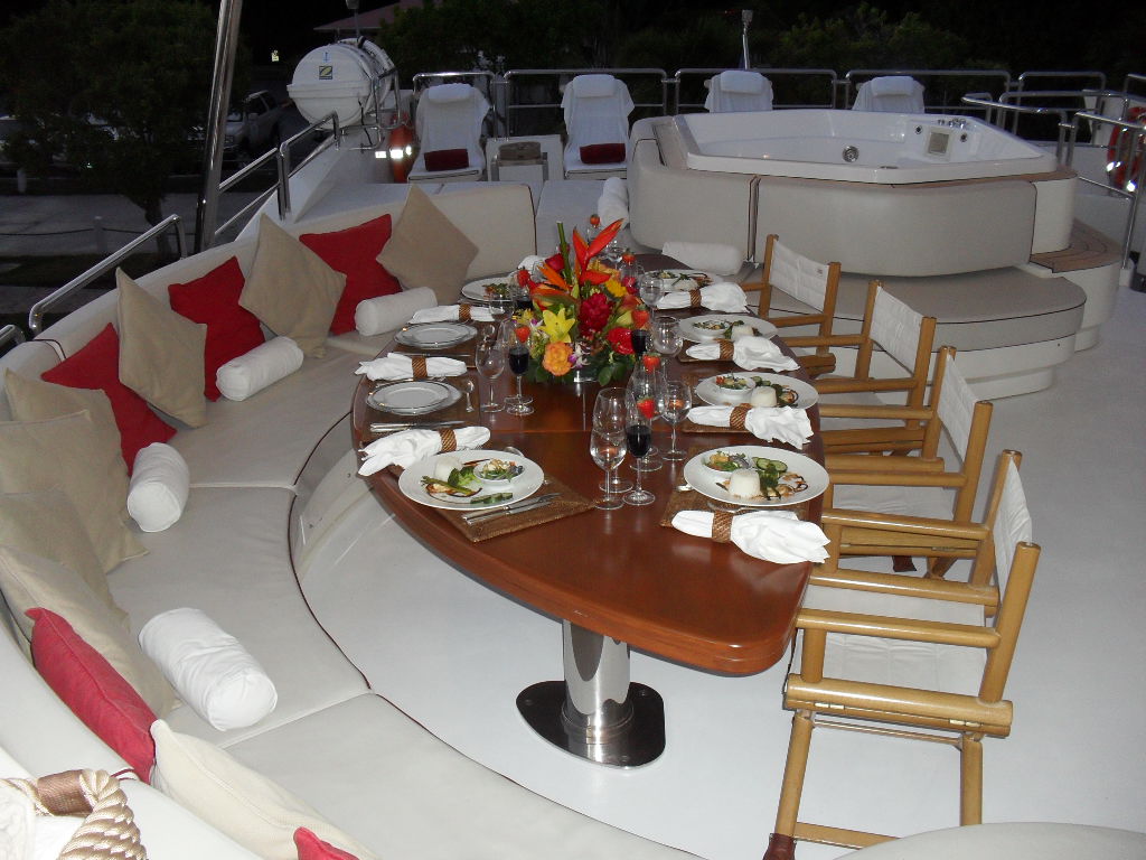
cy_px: 430
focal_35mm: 35
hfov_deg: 52.6
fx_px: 1159
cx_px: 573
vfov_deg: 40.7
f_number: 3.2
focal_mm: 6.3
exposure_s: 1/45
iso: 200
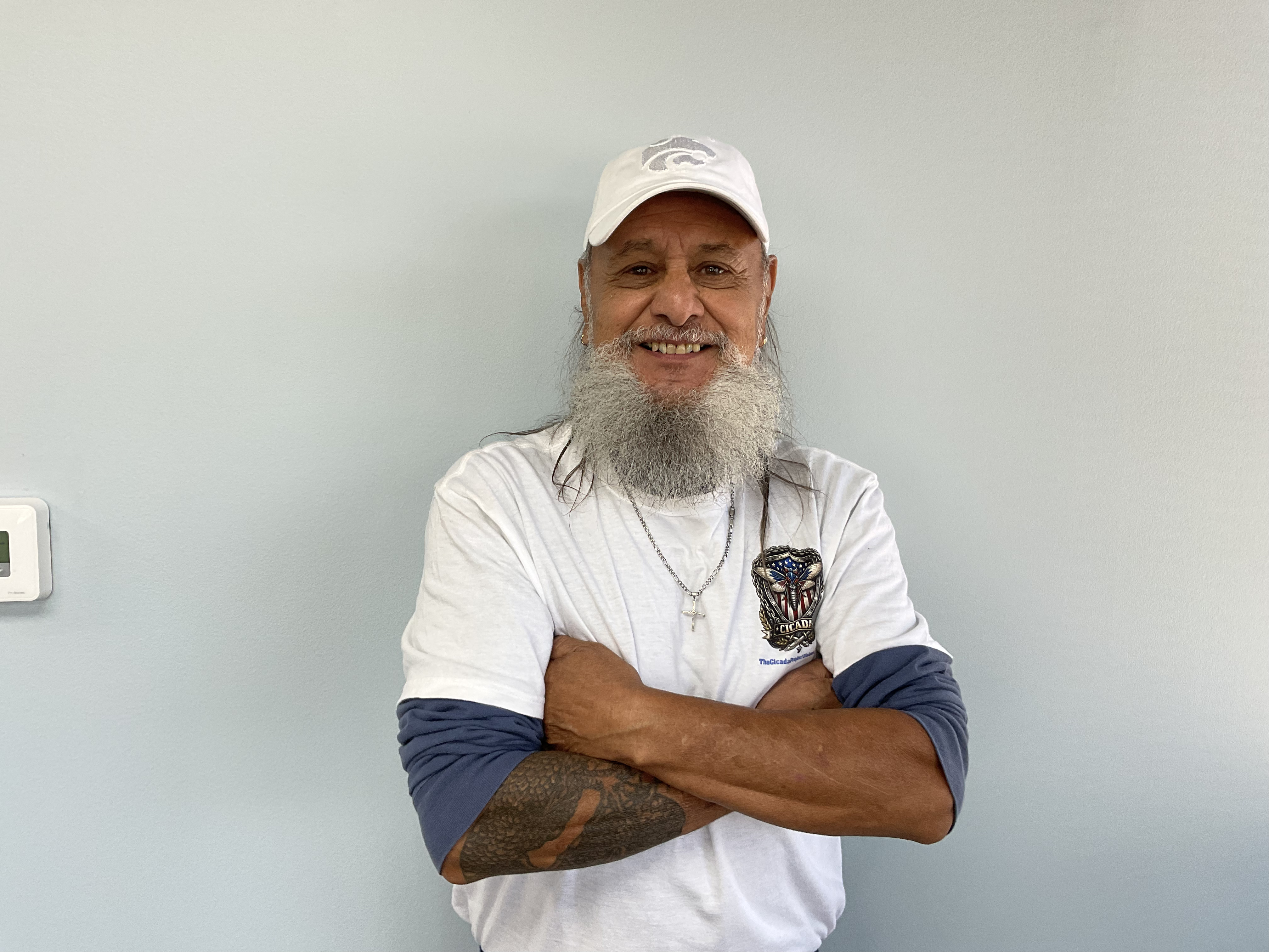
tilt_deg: -4.2
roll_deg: -0.5
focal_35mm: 29
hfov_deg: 61.7
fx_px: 1063
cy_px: 476
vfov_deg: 48.2
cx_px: 634
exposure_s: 1/120
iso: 50
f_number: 1.8
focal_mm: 3
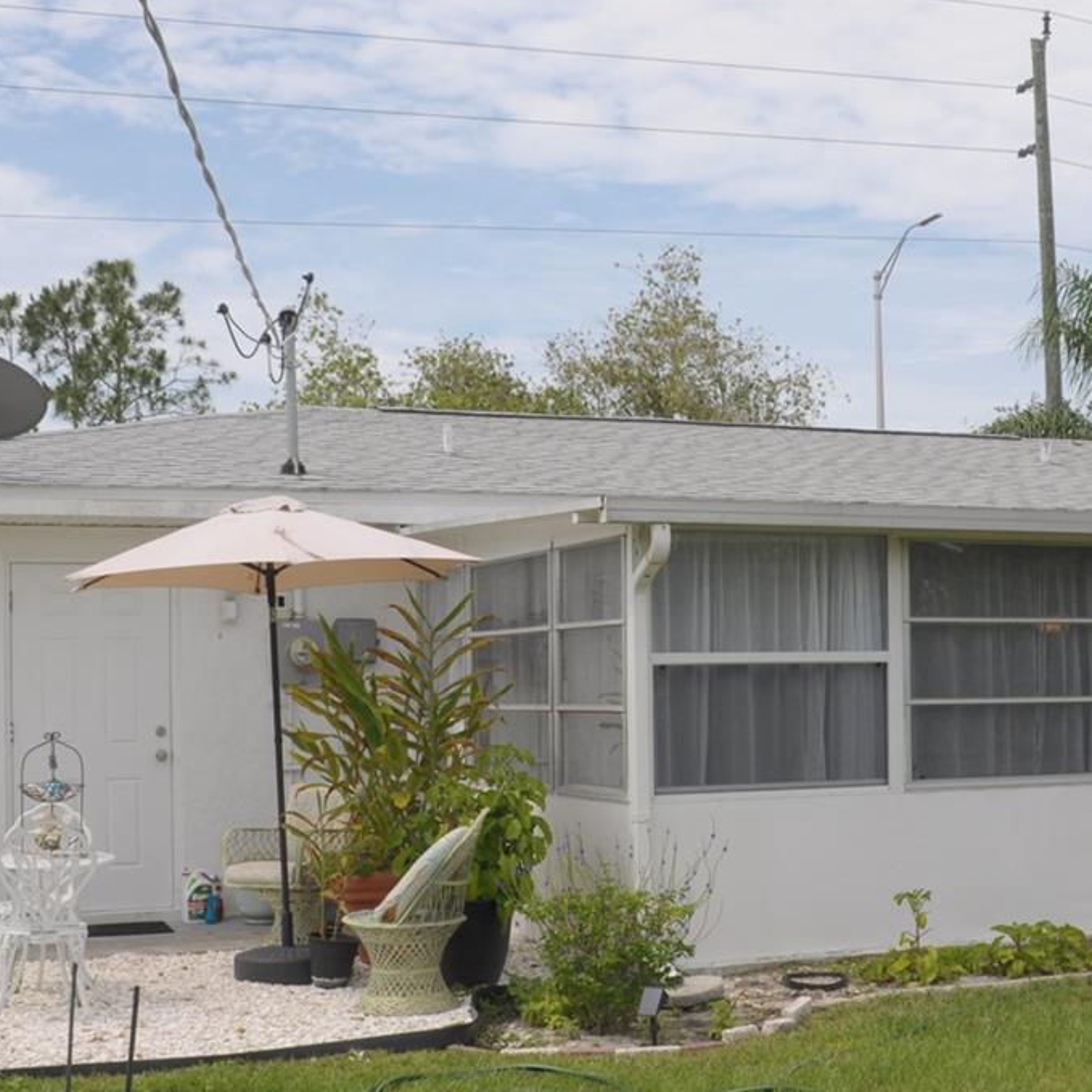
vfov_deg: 31.6
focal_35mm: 54
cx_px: 696
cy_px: 608
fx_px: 1927
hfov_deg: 31.5
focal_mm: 18
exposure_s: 1/400
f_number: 10
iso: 200
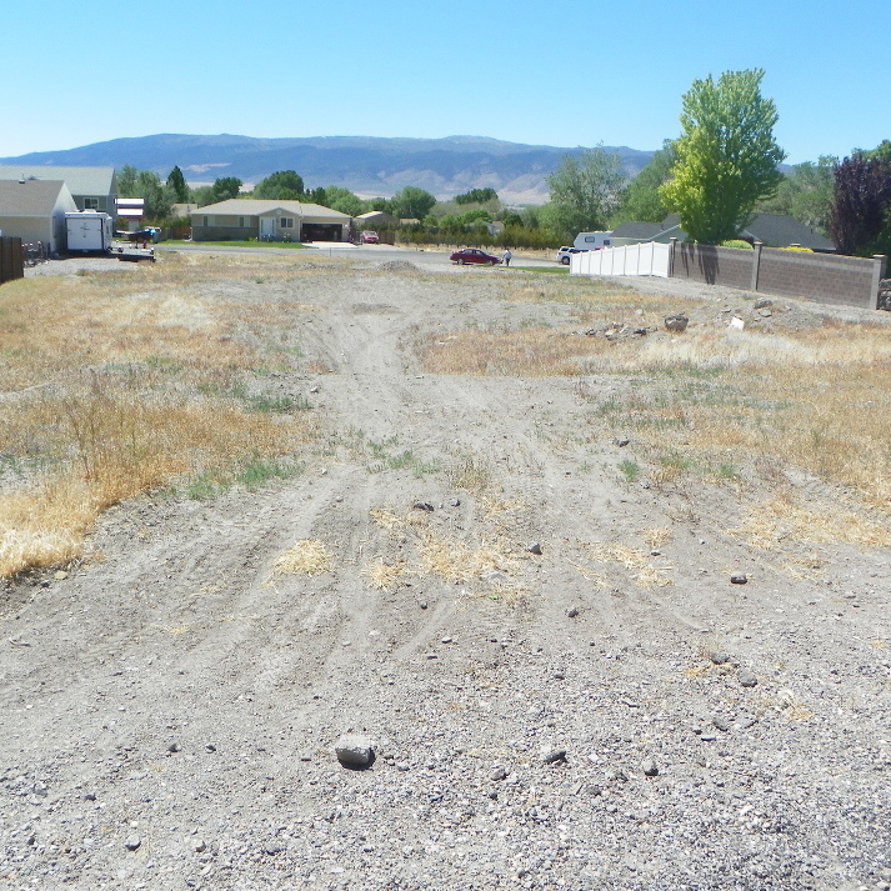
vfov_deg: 49.7
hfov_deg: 49.6
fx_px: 961
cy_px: 439
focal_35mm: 33
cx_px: 496
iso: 64
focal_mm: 4.6
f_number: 5.6
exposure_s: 1/250
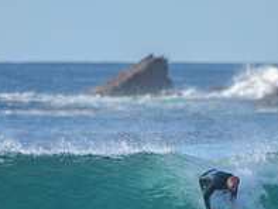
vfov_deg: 0.9
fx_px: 13950
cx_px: 155
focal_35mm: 1736
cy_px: 217
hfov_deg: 1.1
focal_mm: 500
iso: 640
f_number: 5.6
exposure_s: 1/2000
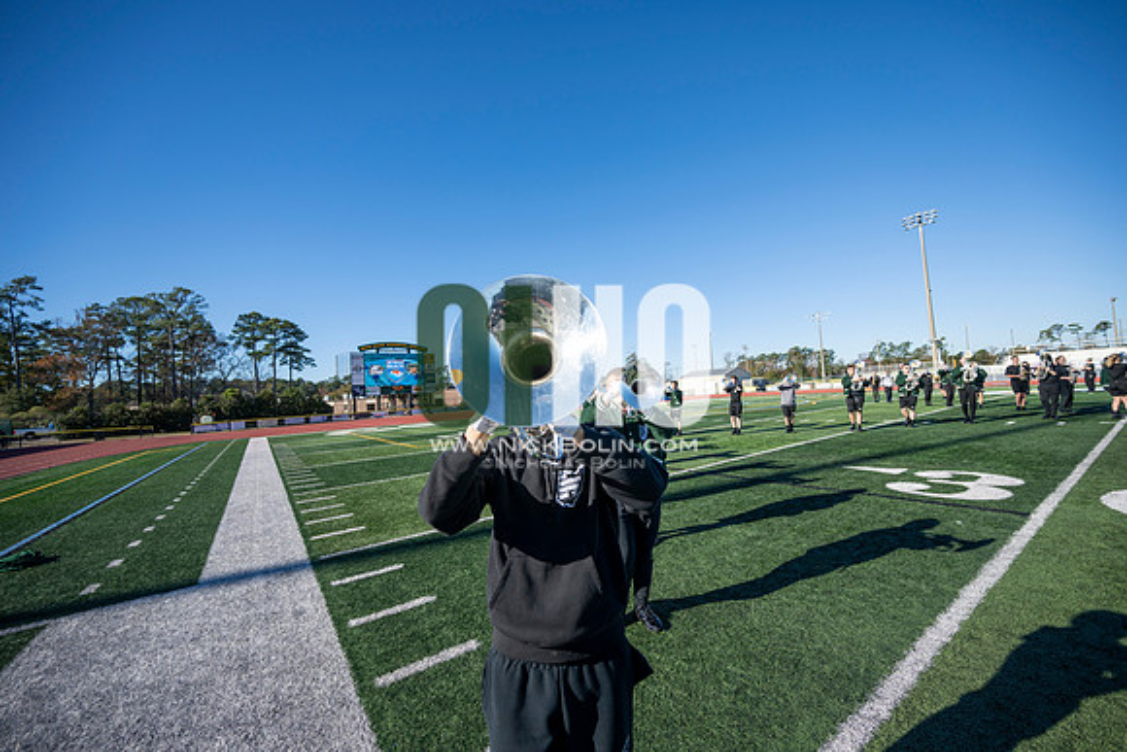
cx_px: 564
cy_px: 376
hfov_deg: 104.2
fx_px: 438
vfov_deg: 81.2
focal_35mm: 14
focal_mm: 14
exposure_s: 1/2000
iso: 160
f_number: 4
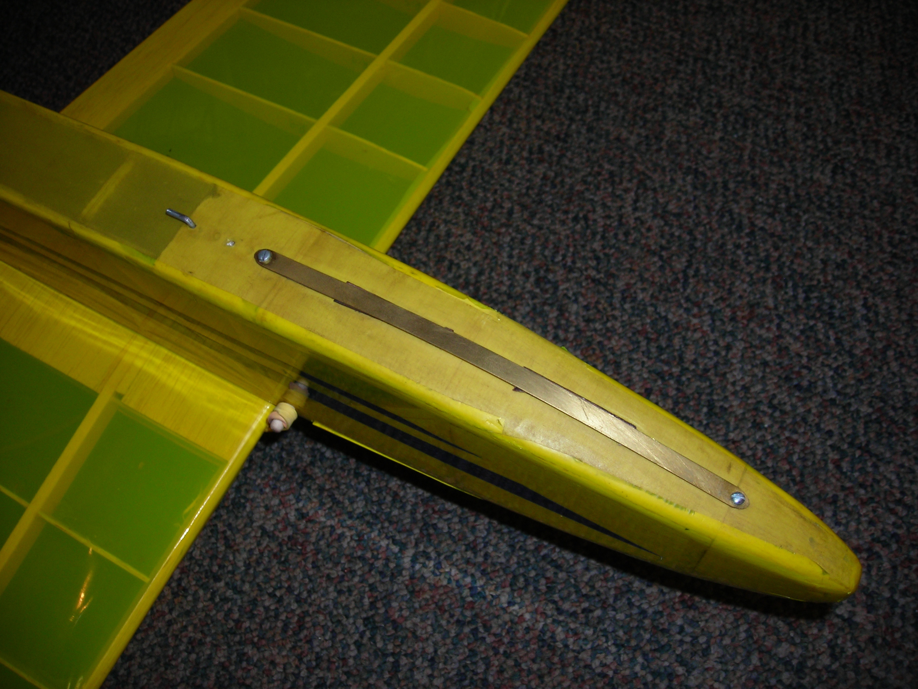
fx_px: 1008
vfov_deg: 37.7
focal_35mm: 38
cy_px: 344
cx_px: 459
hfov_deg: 49.0
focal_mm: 6.3
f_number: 3.2
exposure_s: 1/60.1
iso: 50
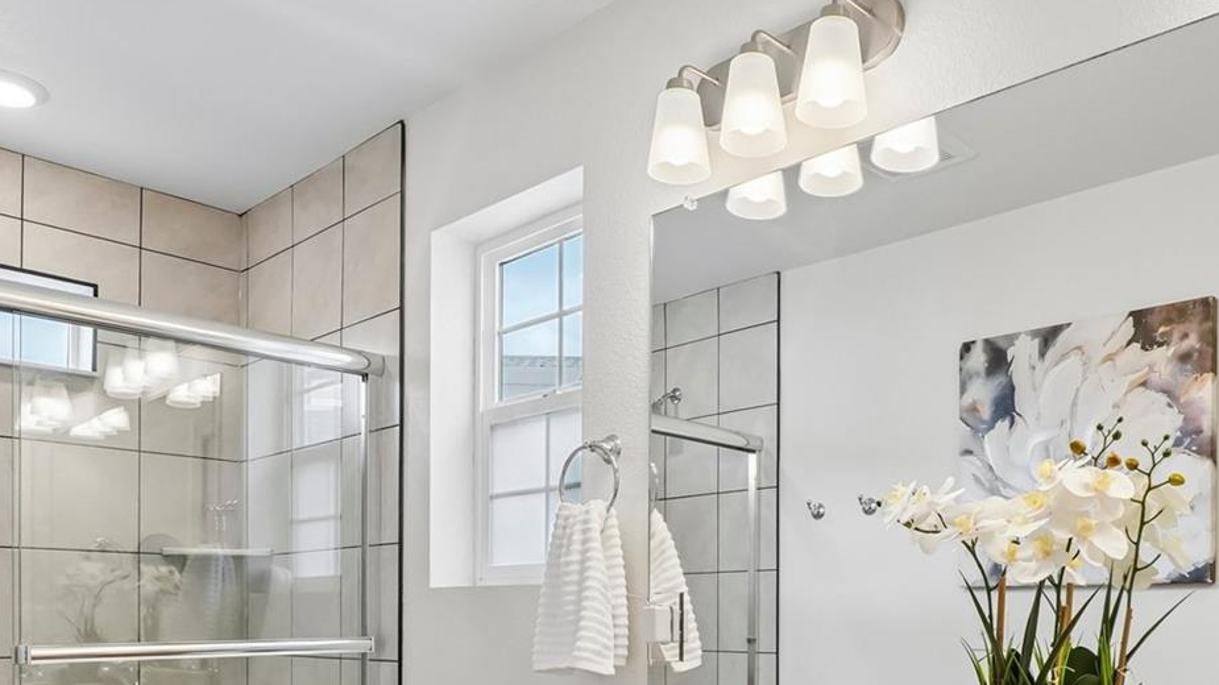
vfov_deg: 36.1
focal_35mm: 30
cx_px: 751
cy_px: 643
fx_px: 967
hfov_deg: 63.7
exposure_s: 1/30
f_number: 8
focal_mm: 11
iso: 200
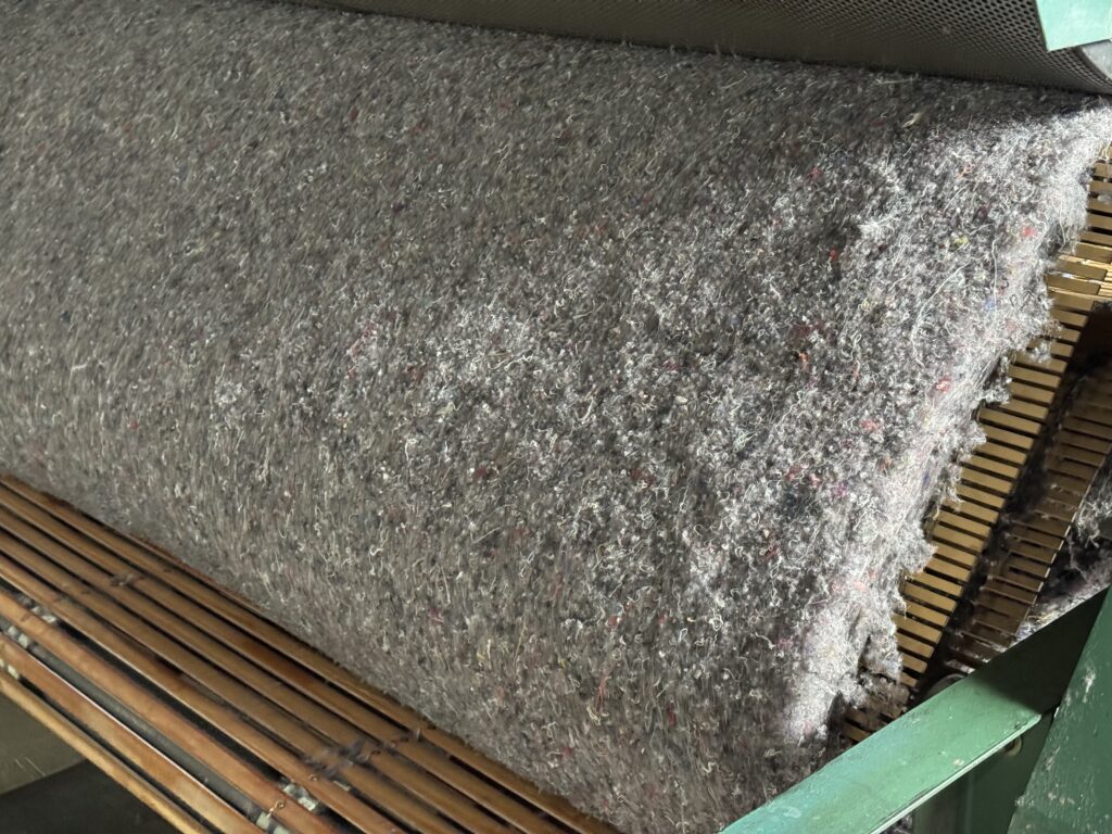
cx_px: 556
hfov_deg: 39.7
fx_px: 1542
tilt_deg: -21.5
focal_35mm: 48
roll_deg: +0.7
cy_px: 417
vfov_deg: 30.3
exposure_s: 1/30
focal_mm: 6.76
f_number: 1.78
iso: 640
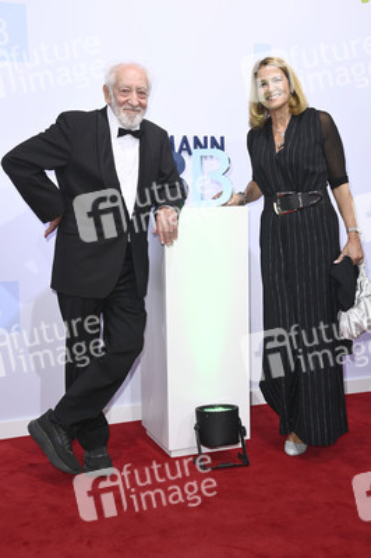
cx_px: 186
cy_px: 279
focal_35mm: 48
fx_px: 743
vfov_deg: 41.1
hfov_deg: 28.0
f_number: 6.3
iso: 400
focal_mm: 48
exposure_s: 1/250
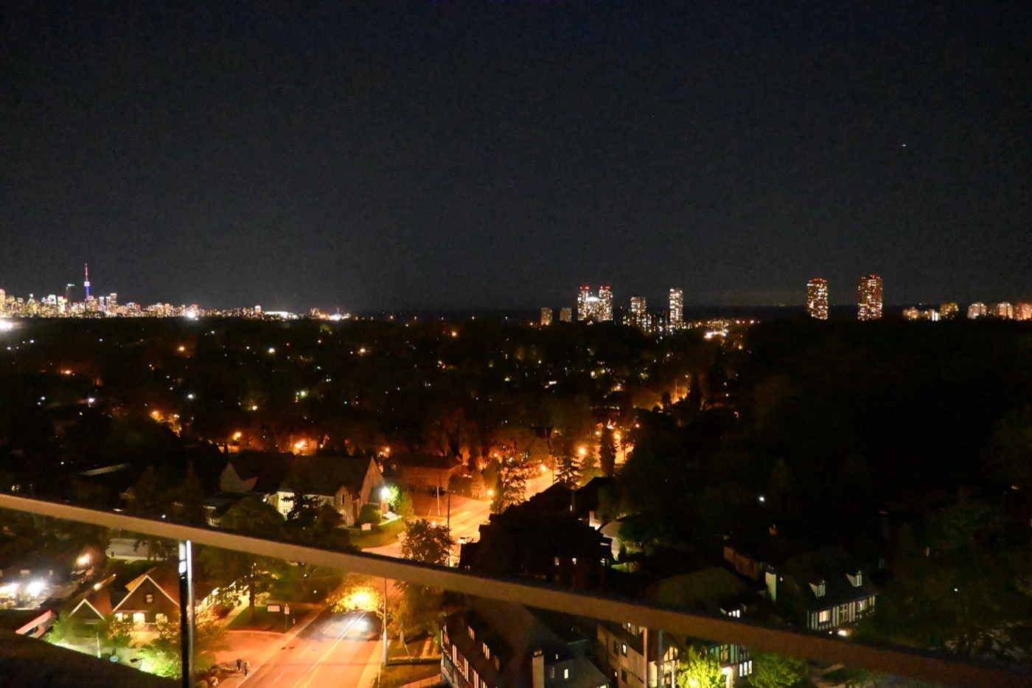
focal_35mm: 24
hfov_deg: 73.8
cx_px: 516
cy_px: 344
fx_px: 688
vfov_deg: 53.1
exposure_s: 1/25
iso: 36000
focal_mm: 16
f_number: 4
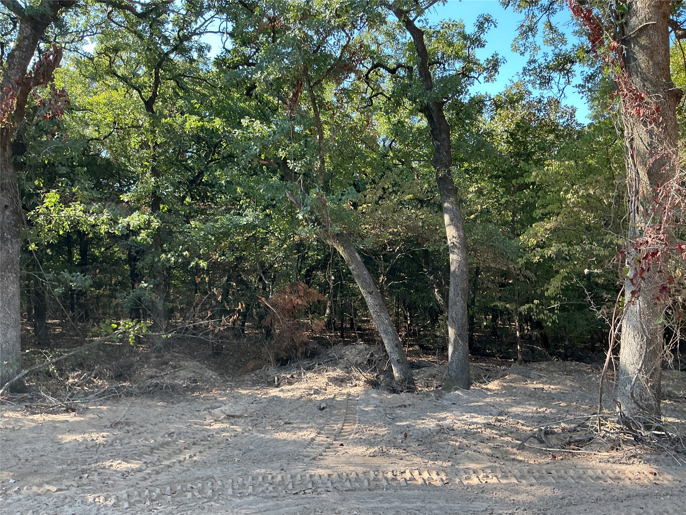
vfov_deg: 48.2
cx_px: 343
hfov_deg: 61.7
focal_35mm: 29
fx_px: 575
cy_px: 258
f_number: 1.8
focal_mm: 3
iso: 25
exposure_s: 1/165
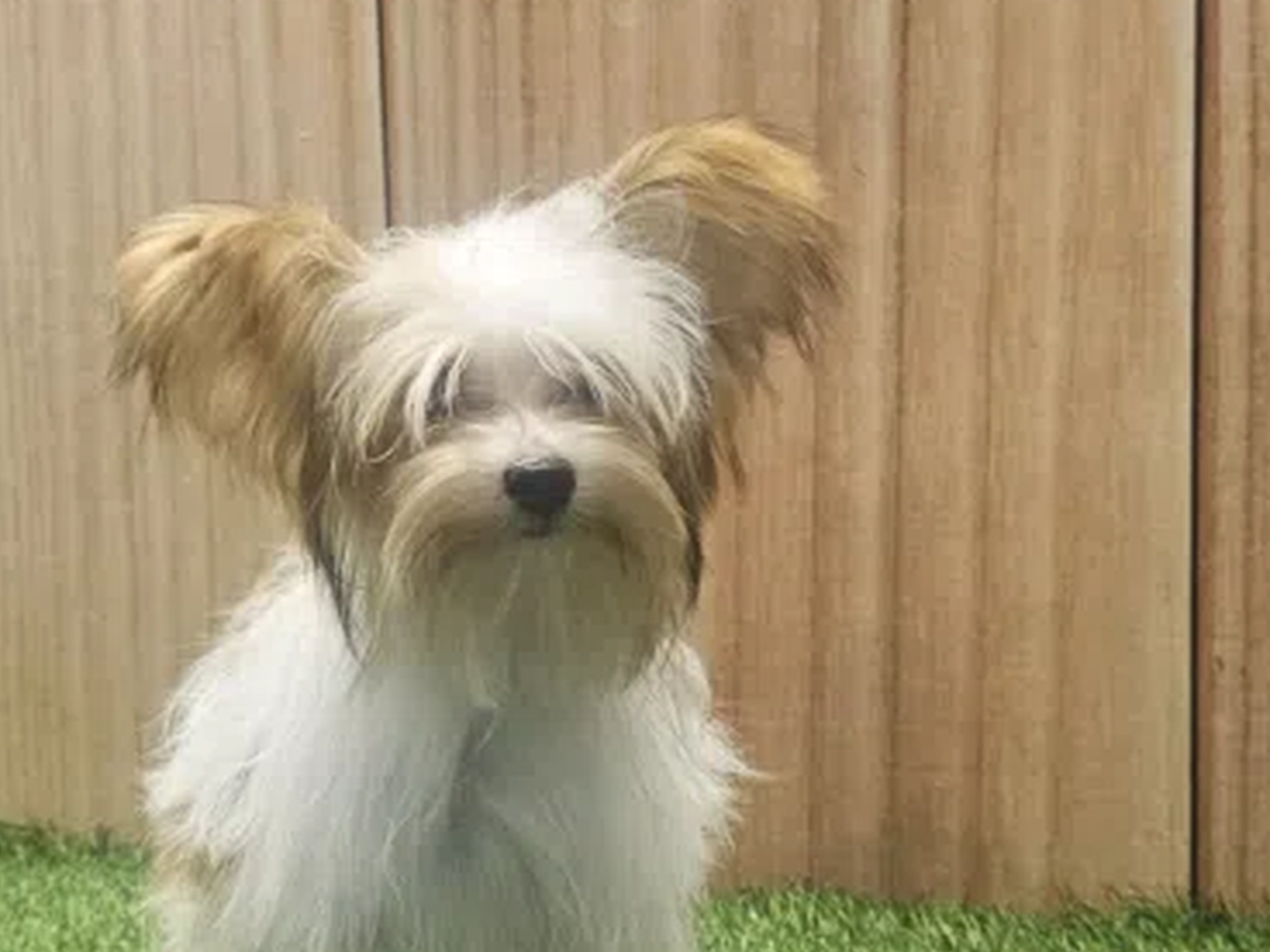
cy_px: 583
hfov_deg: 43.8
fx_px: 1468
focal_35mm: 40
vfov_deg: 35.8
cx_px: 1073
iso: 250
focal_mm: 6.3
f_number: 1.7
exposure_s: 1/60.2
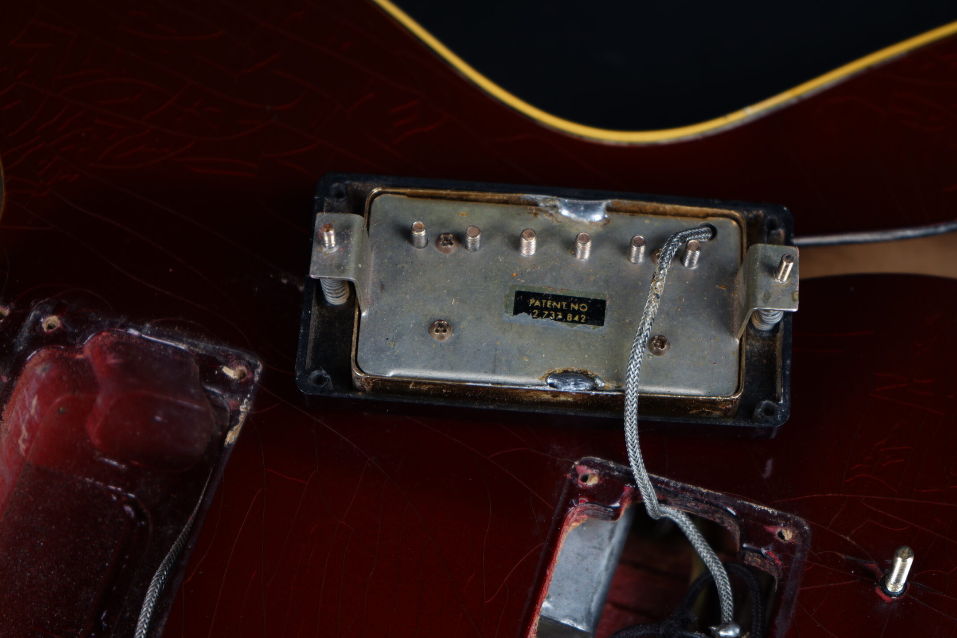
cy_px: 278
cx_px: 555
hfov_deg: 24.4
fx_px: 2207
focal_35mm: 83
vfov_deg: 16.5
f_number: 5.6
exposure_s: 1/125
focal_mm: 70
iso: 64
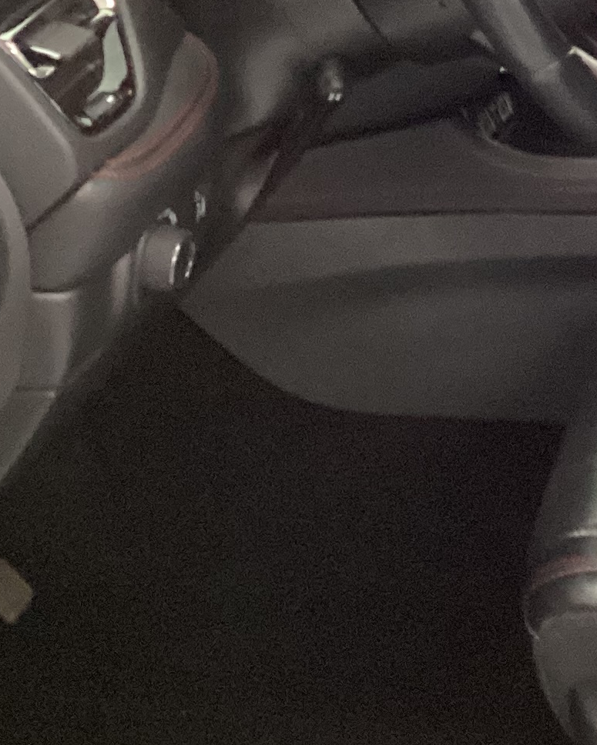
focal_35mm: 102
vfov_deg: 18.5
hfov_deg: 14.3
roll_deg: +0.0
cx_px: 851
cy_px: 61
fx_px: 2252
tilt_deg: -22.7
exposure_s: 1/25
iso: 320
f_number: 2.4
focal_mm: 3.3
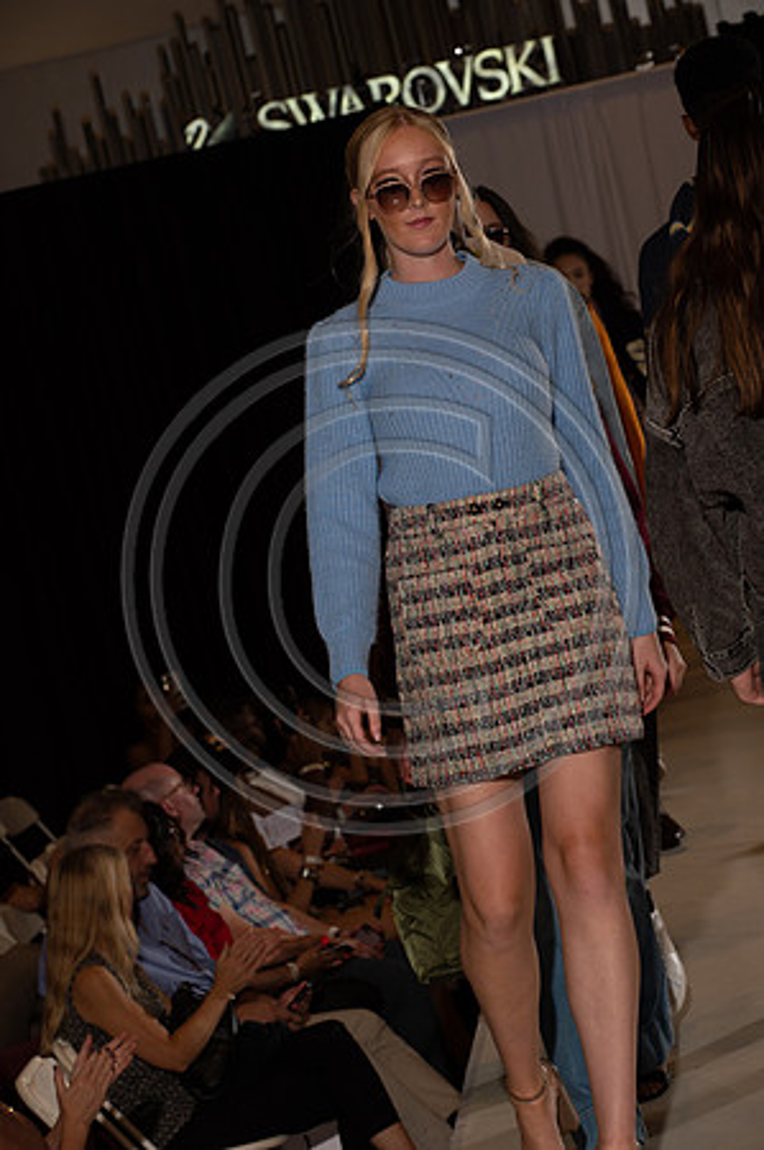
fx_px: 3892
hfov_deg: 11.2
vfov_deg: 16.8
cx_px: 382
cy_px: 575
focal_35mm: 122
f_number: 9
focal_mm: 122
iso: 800
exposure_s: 1/250
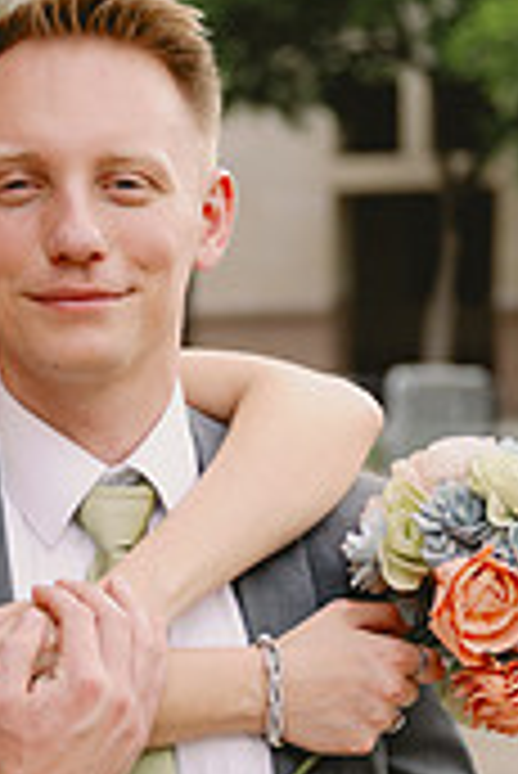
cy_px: 585
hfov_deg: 10.0
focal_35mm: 136
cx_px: -23
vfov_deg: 15.0
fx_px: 2929
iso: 400
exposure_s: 1/1600
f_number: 2.8
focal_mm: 52
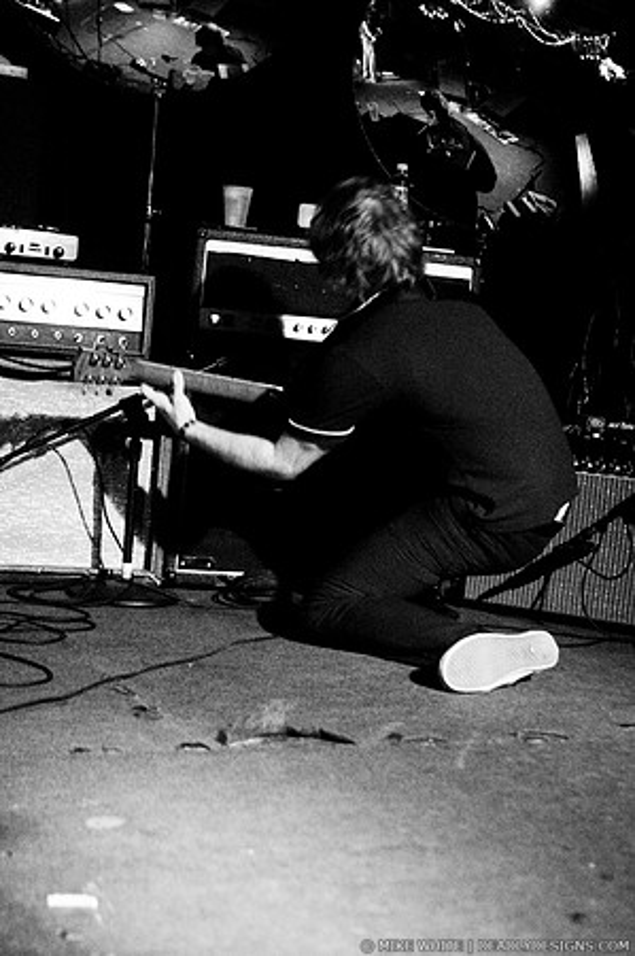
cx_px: 318
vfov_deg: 33.4
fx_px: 1591
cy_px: 478
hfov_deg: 22.6
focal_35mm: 60
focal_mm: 40
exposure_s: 1/20
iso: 800
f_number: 2.8
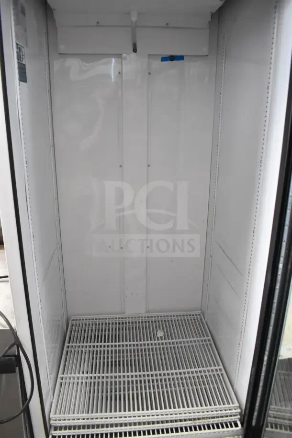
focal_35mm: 27
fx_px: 328
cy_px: 219
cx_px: 146
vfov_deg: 67.4
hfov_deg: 47.9
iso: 6400
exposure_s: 1/125
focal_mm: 18
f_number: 5.6
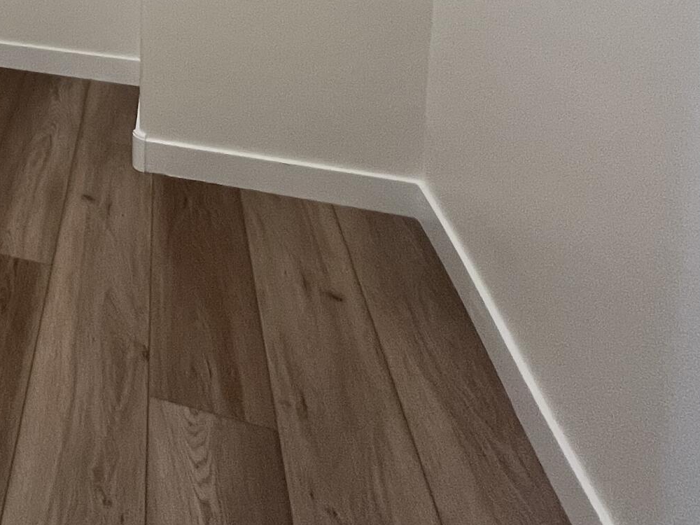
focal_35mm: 39
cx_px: -211
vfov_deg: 28.6
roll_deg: +1.8
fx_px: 789
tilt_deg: -5.6
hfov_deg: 34.1
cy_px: -192
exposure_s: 1/120
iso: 200
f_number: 1.8
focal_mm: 1.57
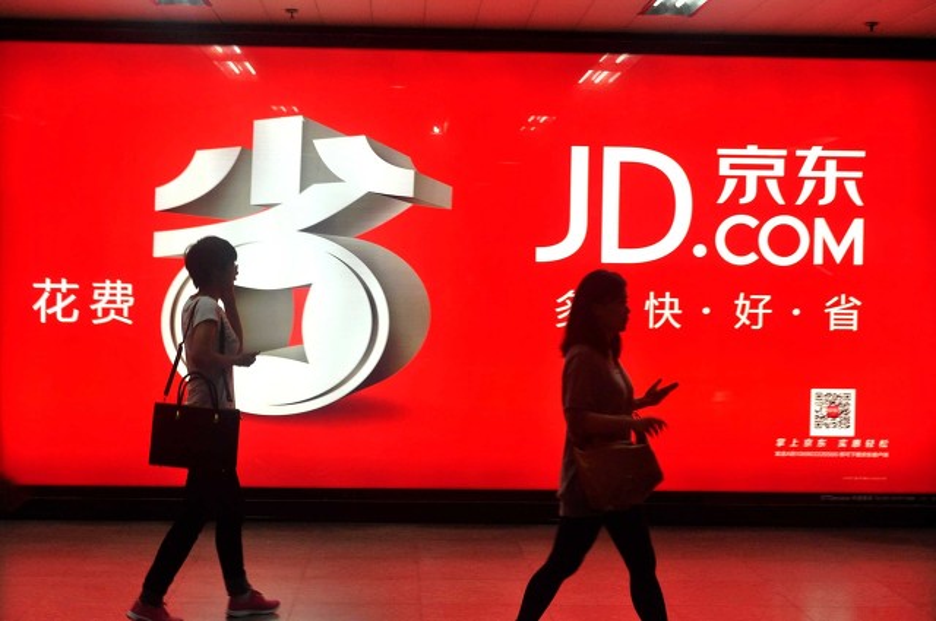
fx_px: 1558
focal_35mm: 60
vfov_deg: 22.6
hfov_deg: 33.4
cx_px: 468
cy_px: 310
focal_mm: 40
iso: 800
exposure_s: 1/50
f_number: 8
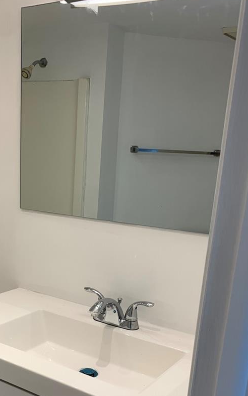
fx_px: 454
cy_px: 295
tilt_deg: -19.7
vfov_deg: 45.6
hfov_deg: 30.3
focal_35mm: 42
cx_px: 79
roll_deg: -2.7
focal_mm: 4.25
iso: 25
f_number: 1.8
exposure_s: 1/137
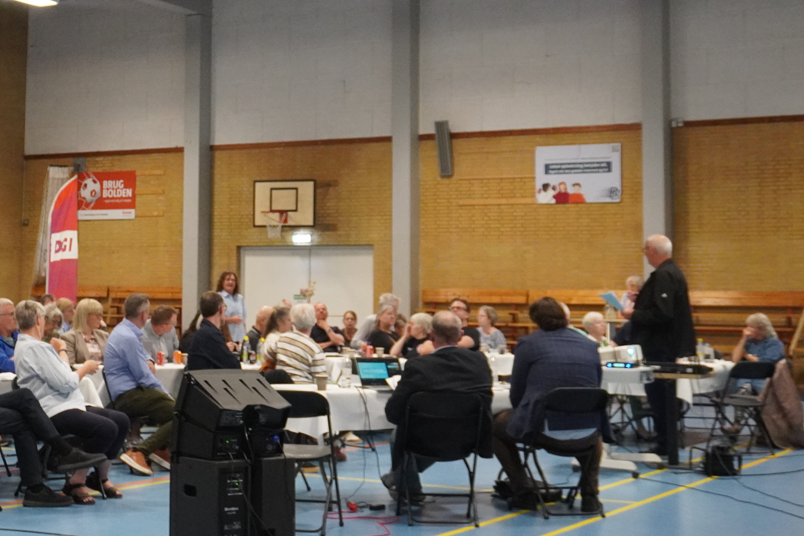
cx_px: 186
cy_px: 162
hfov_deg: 29.5
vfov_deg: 20.2
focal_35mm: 67
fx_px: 1496
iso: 3200
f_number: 4.5
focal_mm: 26
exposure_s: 1/160
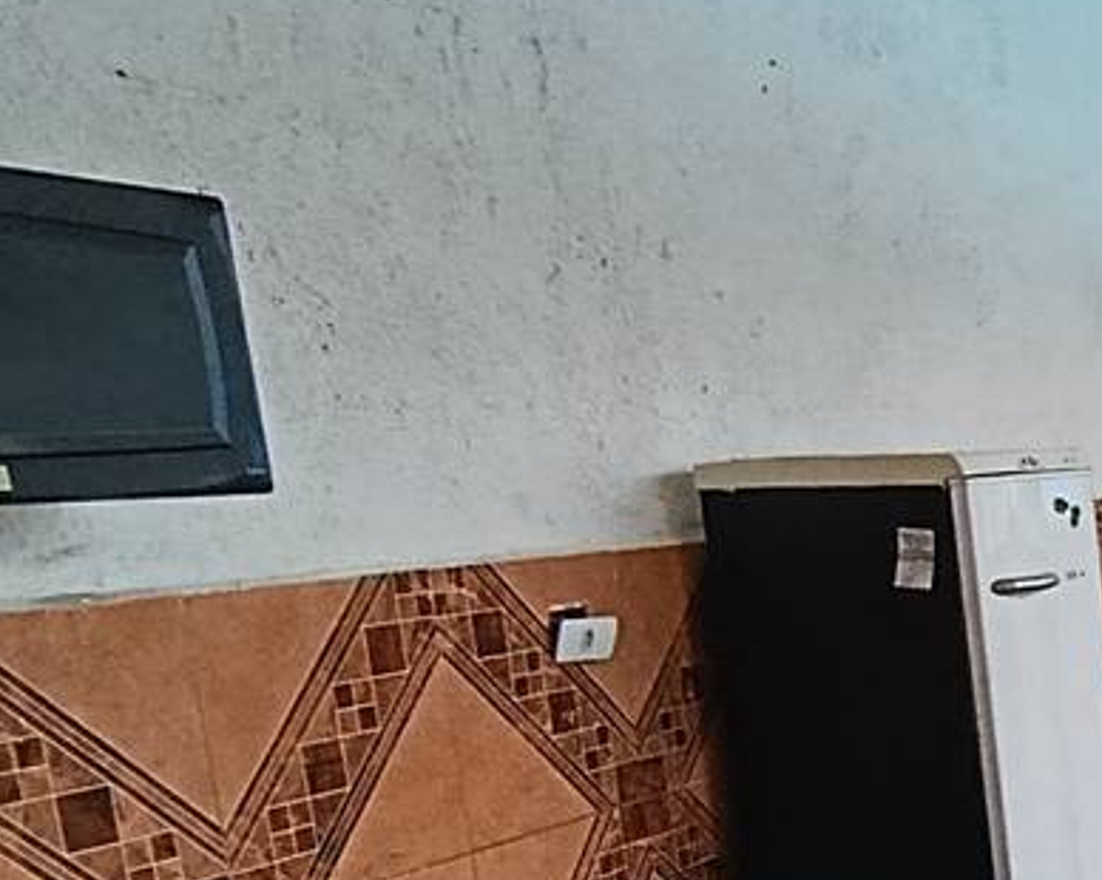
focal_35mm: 58
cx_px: 1568
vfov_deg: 25.1
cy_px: 860
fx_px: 1891
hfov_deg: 25.8
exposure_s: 1/120
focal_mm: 1.65
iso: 104
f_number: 2.2
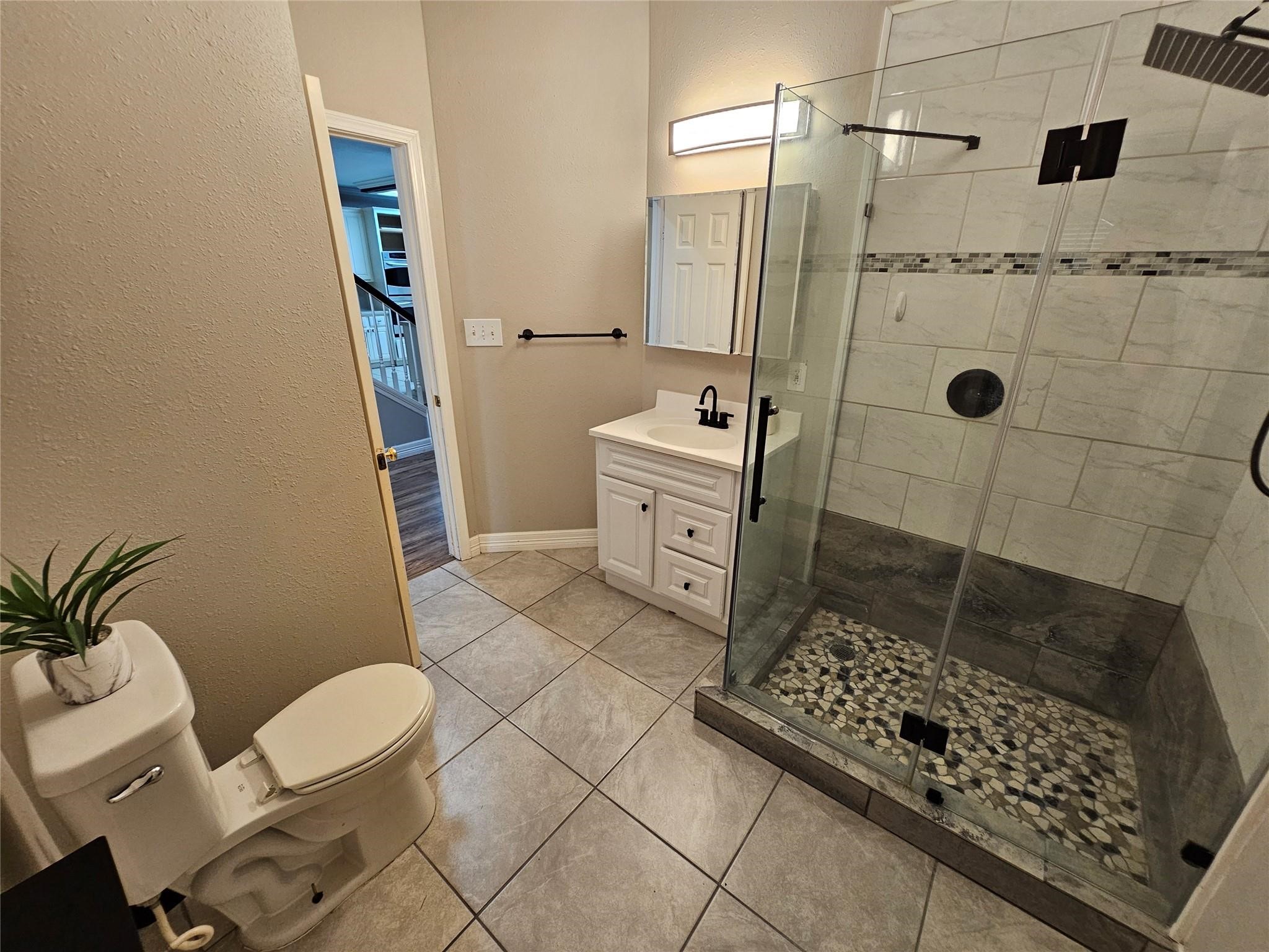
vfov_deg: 89.9
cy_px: 476
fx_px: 477
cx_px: 634
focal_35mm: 13
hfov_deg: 106.2
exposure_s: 1/60
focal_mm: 2.2
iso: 200
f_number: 2.2
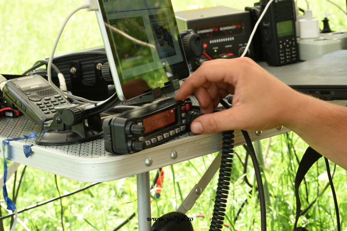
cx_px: 174
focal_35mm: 82
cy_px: 116
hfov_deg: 24.6
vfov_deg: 16.6
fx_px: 795
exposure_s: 1/25
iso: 160
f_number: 10
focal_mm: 55
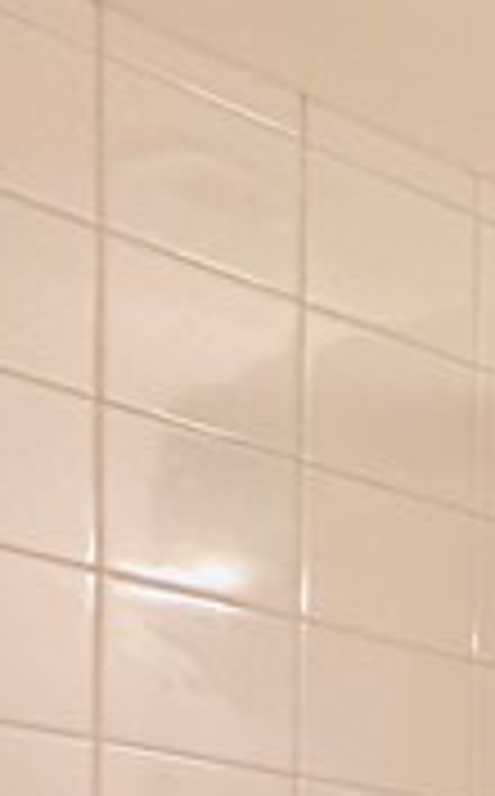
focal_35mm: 86
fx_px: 1864
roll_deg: -2.7
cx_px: 1836
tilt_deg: -3.6
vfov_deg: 19.9
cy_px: 1282
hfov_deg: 8.8
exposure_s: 1/60
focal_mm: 2.22
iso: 320
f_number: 2.2
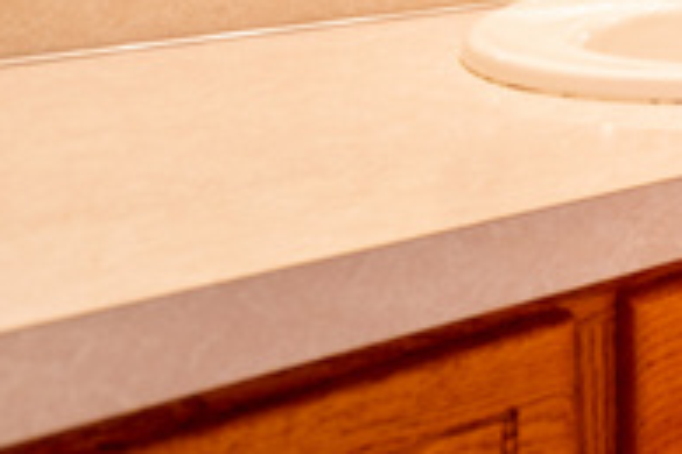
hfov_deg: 22.9
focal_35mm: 69
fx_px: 1307
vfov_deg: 18.2
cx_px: 1060
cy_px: -159
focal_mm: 21
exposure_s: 1/30
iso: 320
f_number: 4
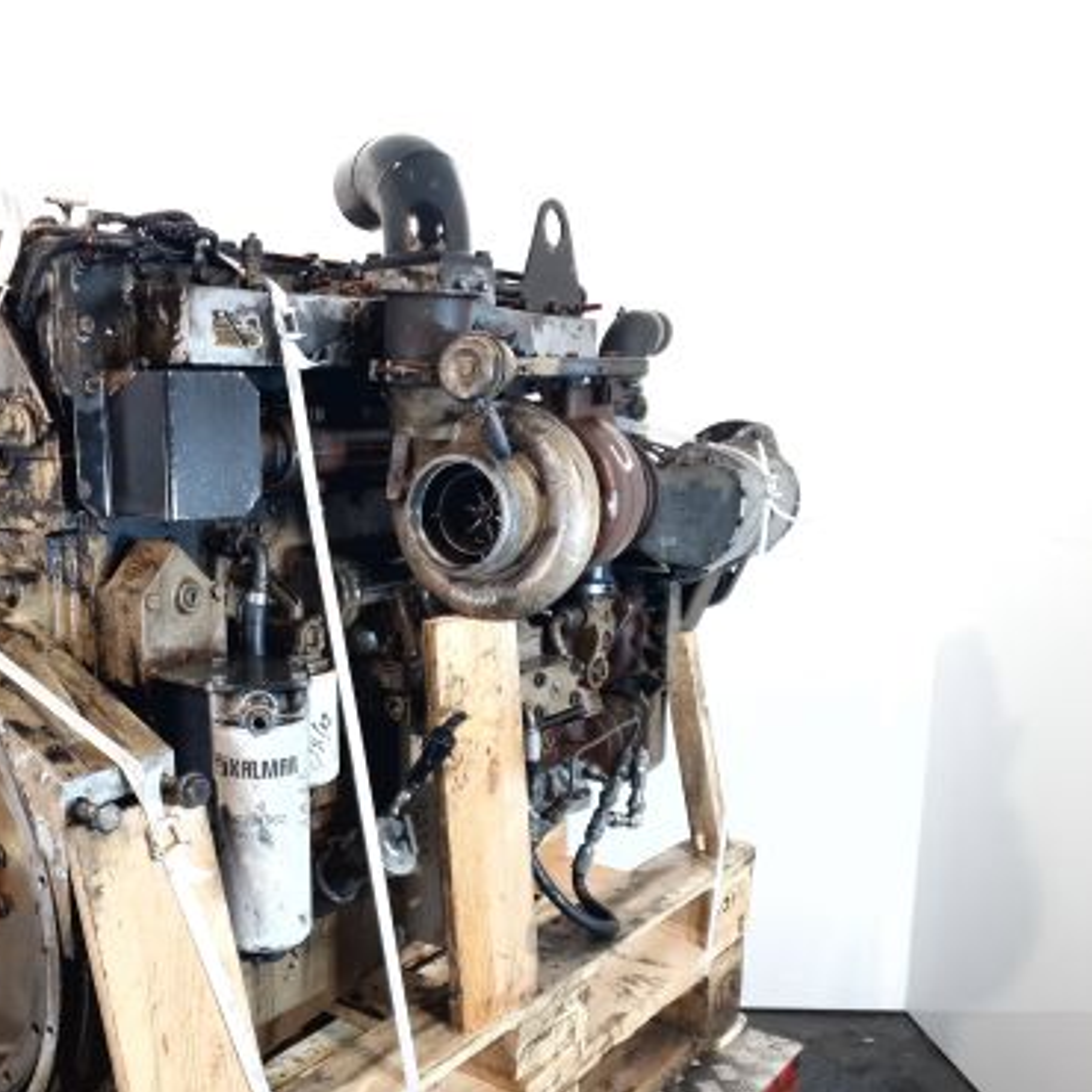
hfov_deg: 48.4
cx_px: 319
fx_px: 1178
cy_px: 635
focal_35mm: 33
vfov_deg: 49.5
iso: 100
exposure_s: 1/50
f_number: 1.8
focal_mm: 6.4
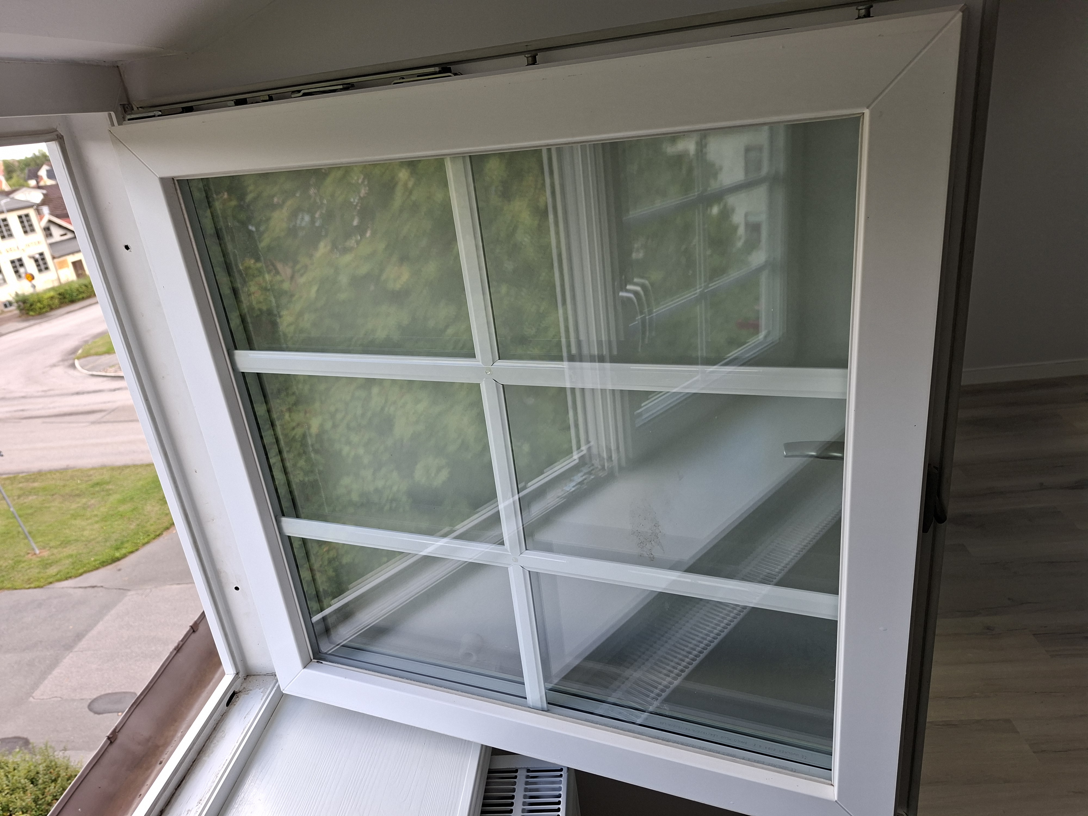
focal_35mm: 23
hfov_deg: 73.9
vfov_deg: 58.9
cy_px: 408
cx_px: 544
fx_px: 723
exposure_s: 1/228
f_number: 1.8
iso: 50
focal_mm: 5.54
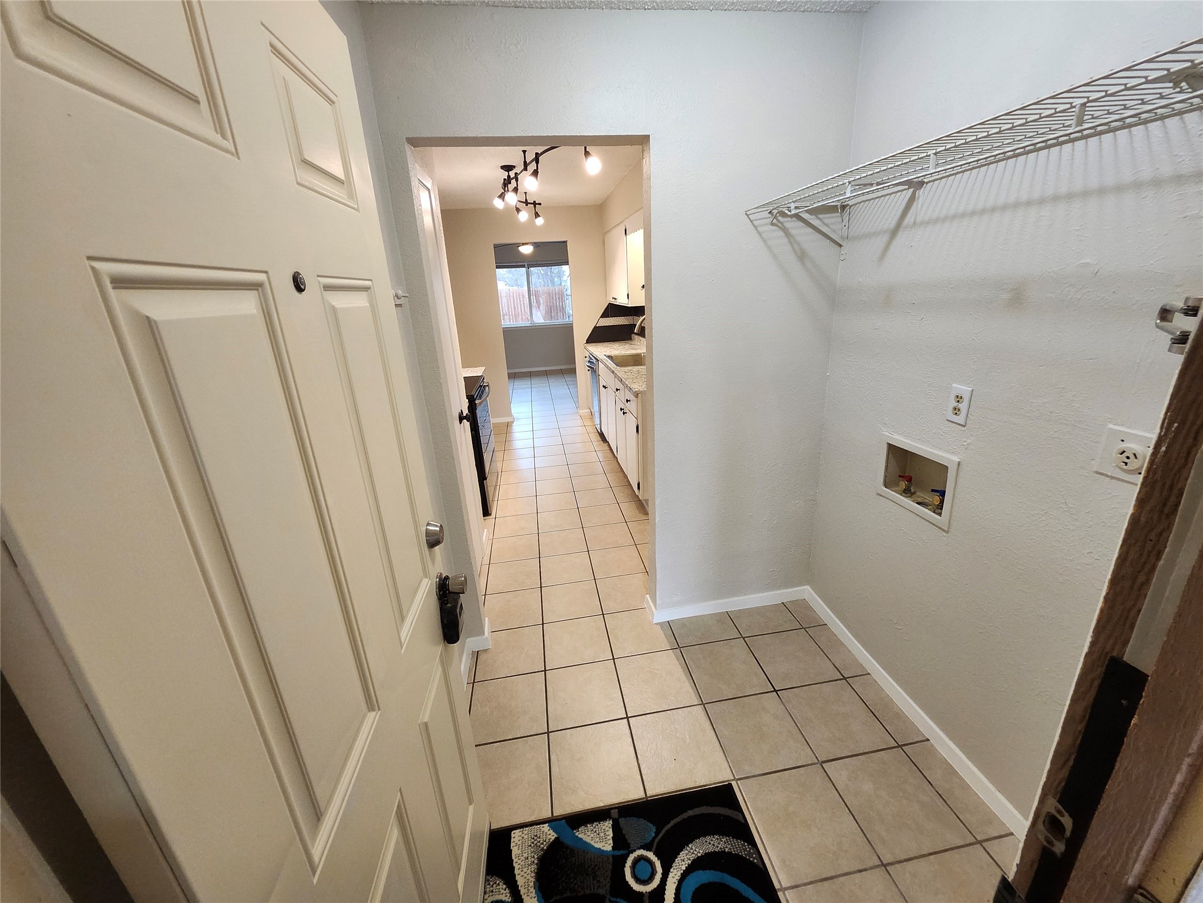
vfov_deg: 89.9
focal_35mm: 13
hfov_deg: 106.2
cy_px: 452
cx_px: 602
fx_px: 452
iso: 250
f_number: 2.2
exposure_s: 1/60
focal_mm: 1.74
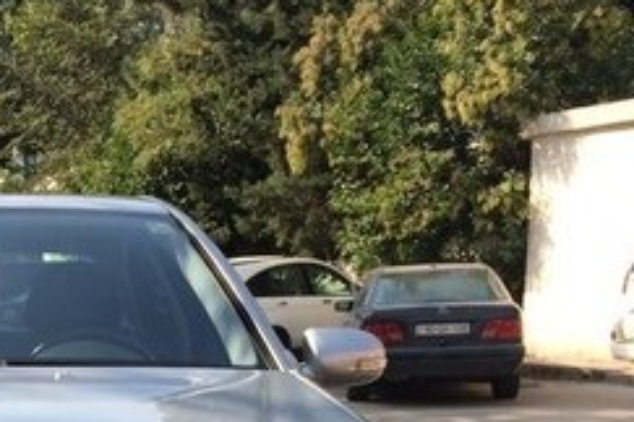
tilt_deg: -12.8
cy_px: 595
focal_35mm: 82
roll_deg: +0.1
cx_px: -50
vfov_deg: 15.6
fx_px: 1444
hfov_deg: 23.4
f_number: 2.2
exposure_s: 1/838
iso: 32
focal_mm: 4.15
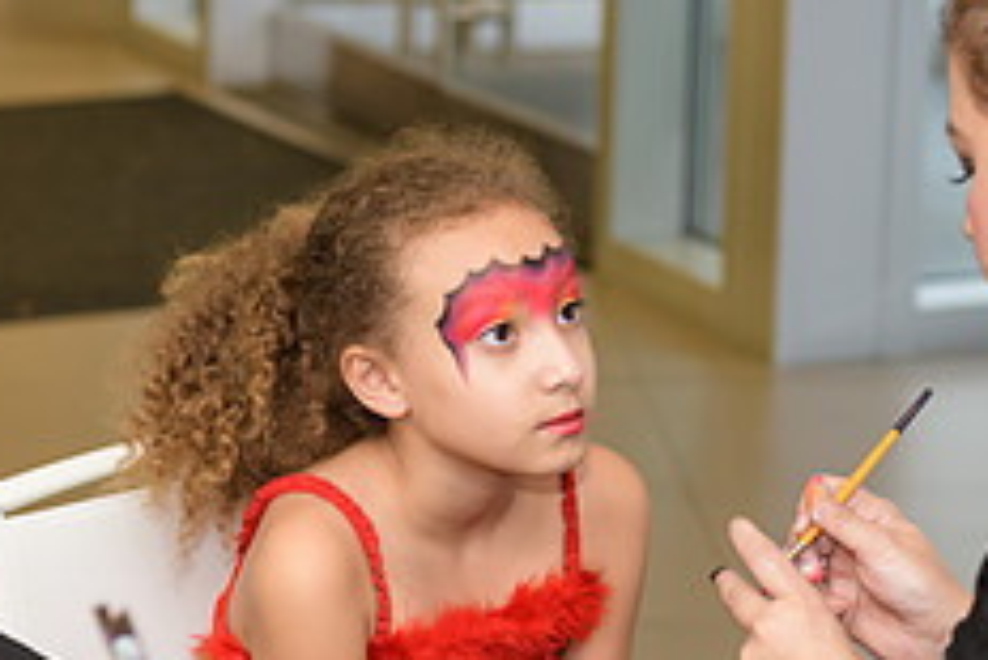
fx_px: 4119
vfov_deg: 9.2
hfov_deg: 13.7
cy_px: 232
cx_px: 490
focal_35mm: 150
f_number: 3.2
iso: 800
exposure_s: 1/100
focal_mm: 60
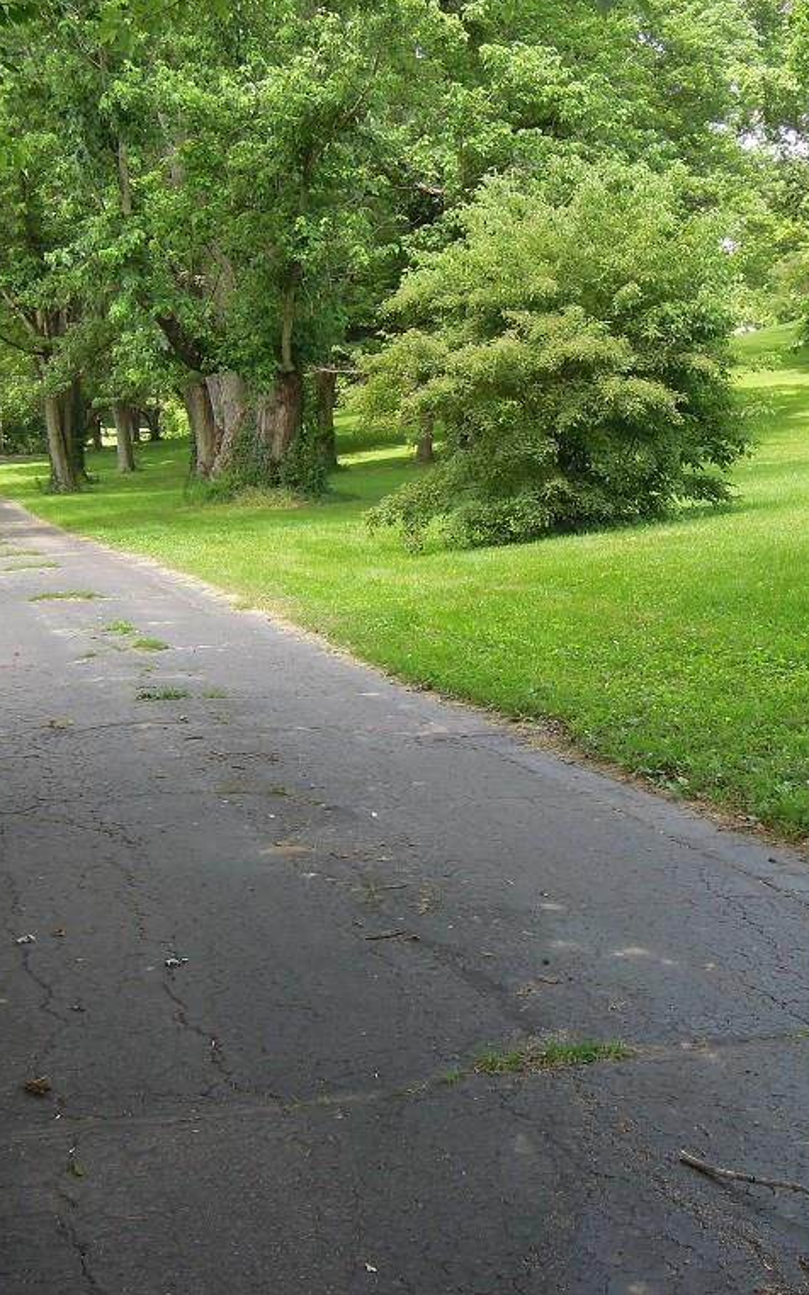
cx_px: 610
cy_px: 644
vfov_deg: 35.7
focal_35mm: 57
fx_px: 2012
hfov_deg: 22.5
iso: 160
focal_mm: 7.2
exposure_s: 1/200
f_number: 3.3
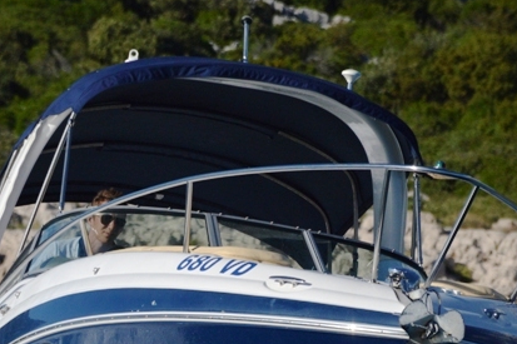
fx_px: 6589
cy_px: 362
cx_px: 212
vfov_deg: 3.0
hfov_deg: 4.5
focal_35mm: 459
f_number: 5.6
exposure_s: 1/4000
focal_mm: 140
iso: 320
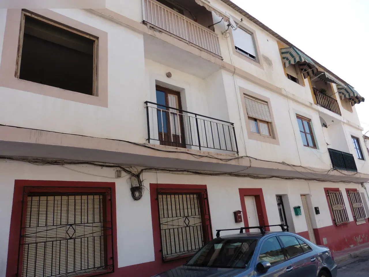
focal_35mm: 25
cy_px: 138
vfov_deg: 54.9
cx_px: 184
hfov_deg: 69.4
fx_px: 266
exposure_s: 1/500
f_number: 4
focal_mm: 4.4
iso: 100
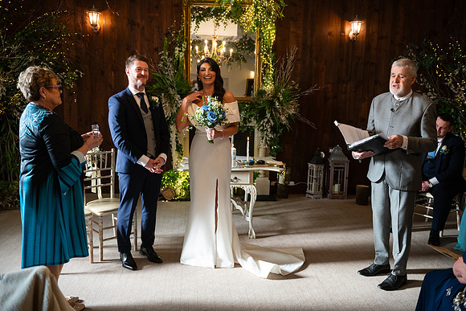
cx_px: 233
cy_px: 156
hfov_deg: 57.8
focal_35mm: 33
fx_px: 422
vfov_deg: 40.4
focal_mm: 32
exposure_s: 1/160
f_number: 3.5
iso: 800
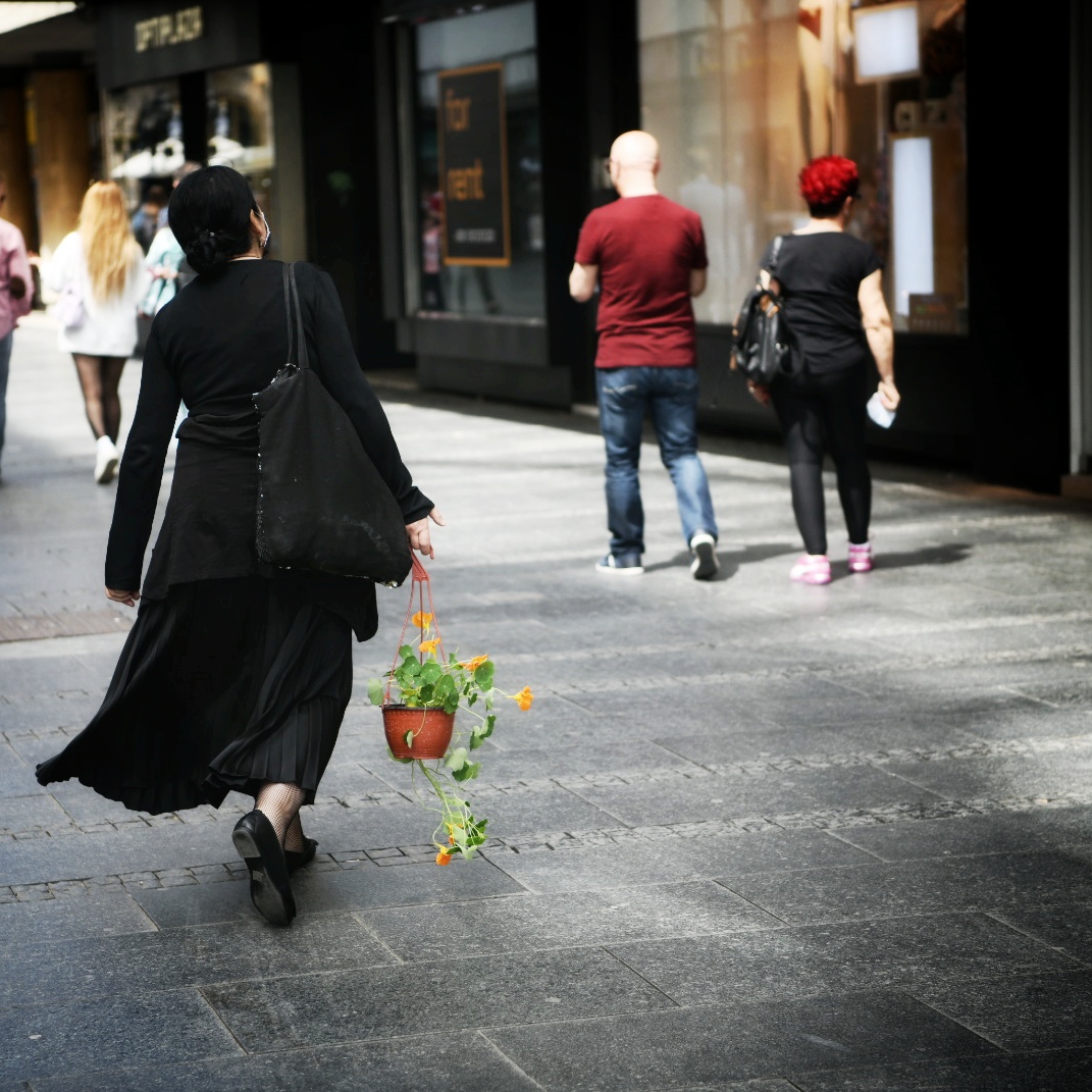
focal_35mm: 90
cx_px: 445
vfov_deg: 19.3
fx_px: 3212
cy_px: 545
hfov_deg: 19.3
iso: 400
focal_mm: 70
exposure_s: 1/1600
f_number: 2.8
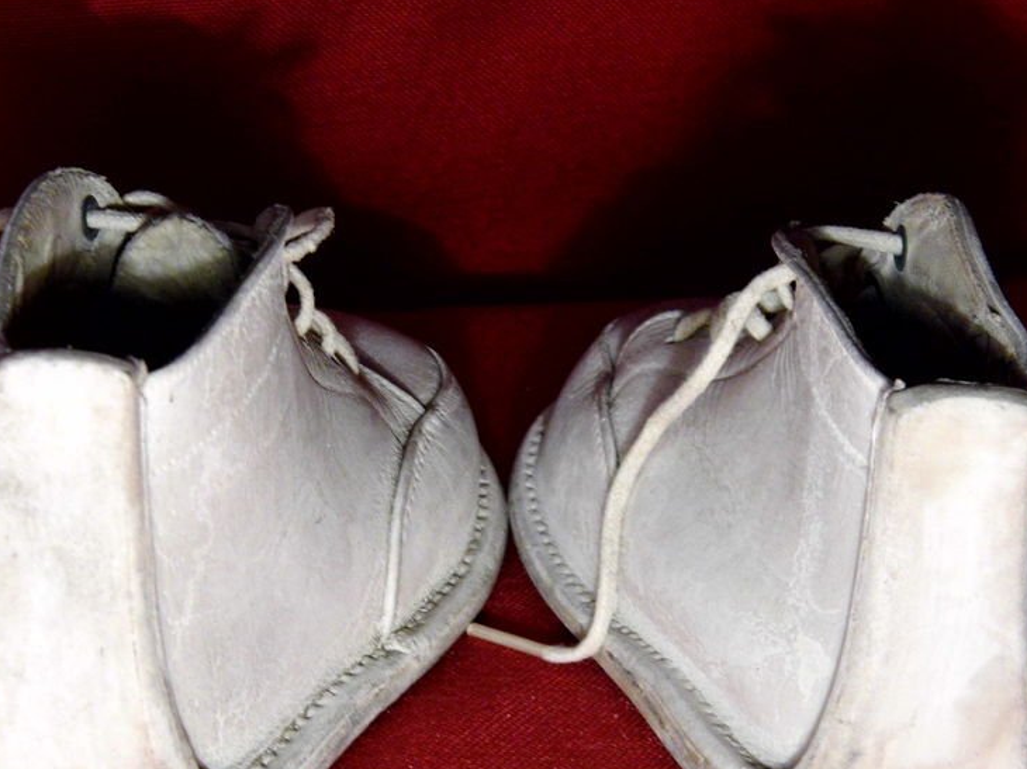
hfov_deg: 17.7
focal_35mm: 111
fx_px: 3292
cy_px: 475
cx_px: 487
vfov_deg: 13.3
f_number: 4.2
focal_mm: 14.6
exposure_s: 1/30
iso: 200
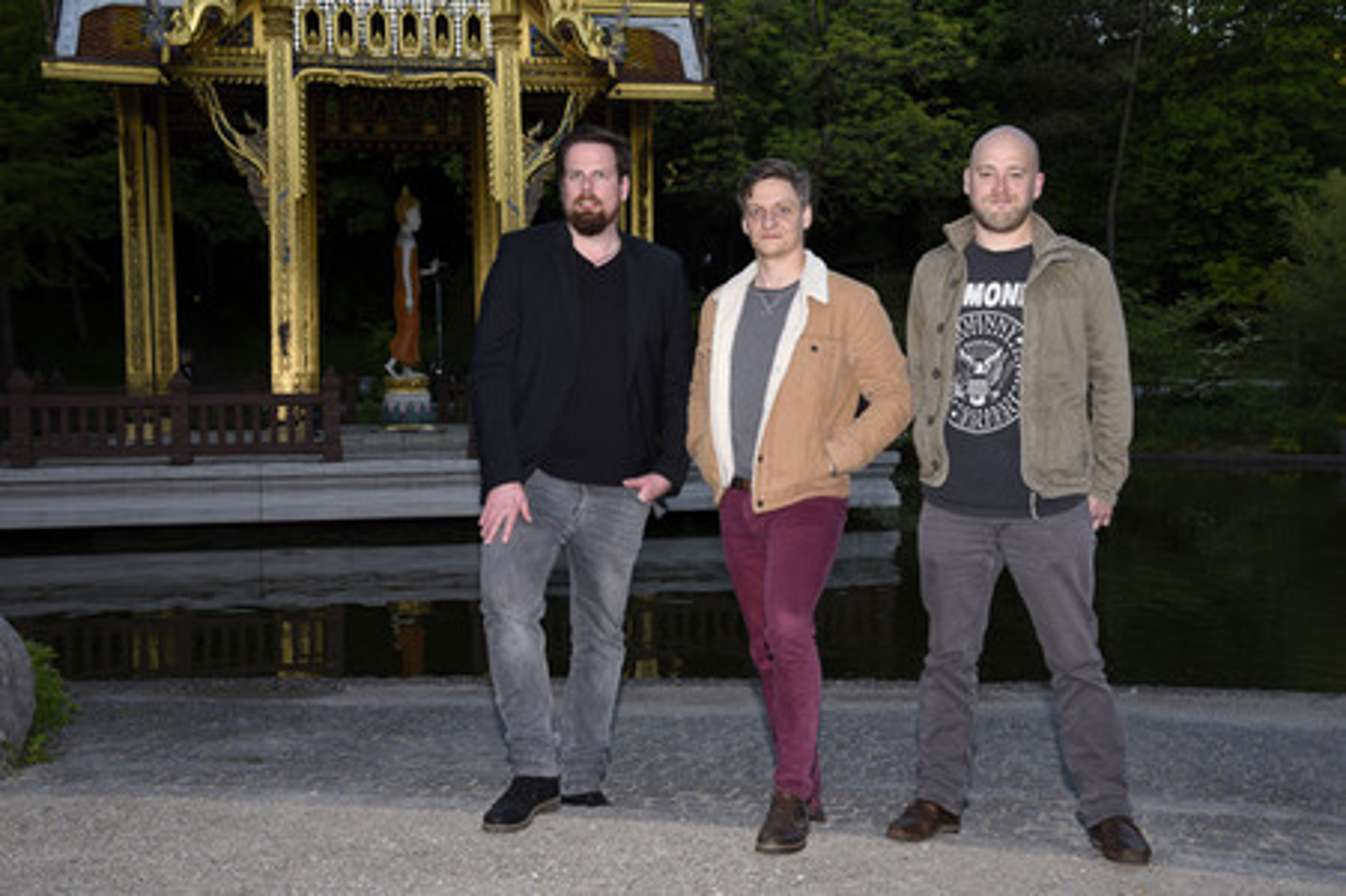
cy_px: 448
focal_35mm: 46
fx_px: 1719
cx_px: 673
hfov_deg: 42.8
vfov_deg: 29.2
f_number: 10
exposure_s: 1/80
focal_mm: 46
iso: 400
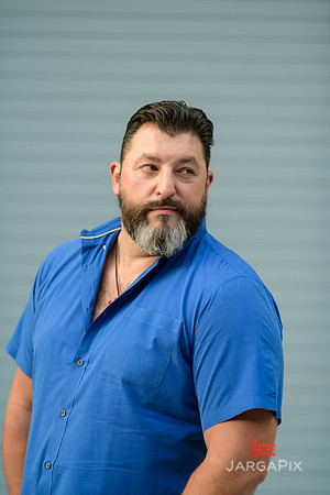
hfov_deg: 10.2
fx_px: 1856
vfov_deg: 15.2
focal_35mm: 135
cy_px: 248
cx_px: 165
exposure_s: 1/250
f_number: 2
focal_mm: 135
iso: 200
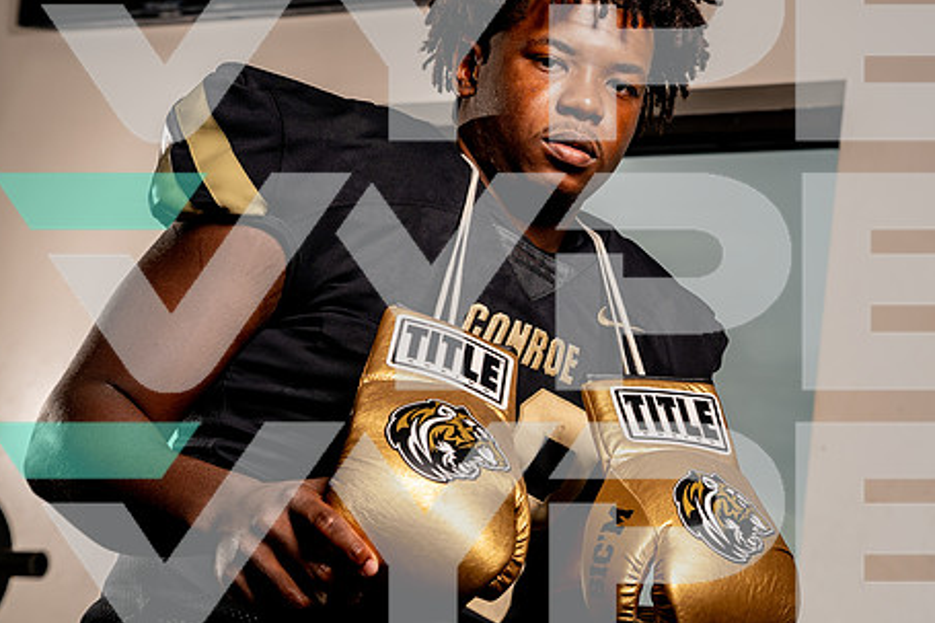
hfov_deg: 27.3
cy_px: 283
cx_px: 516
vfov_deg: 18.4
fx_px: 1921
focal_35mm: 74
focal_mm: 58
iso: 100
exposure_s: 1/320
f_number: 5.6
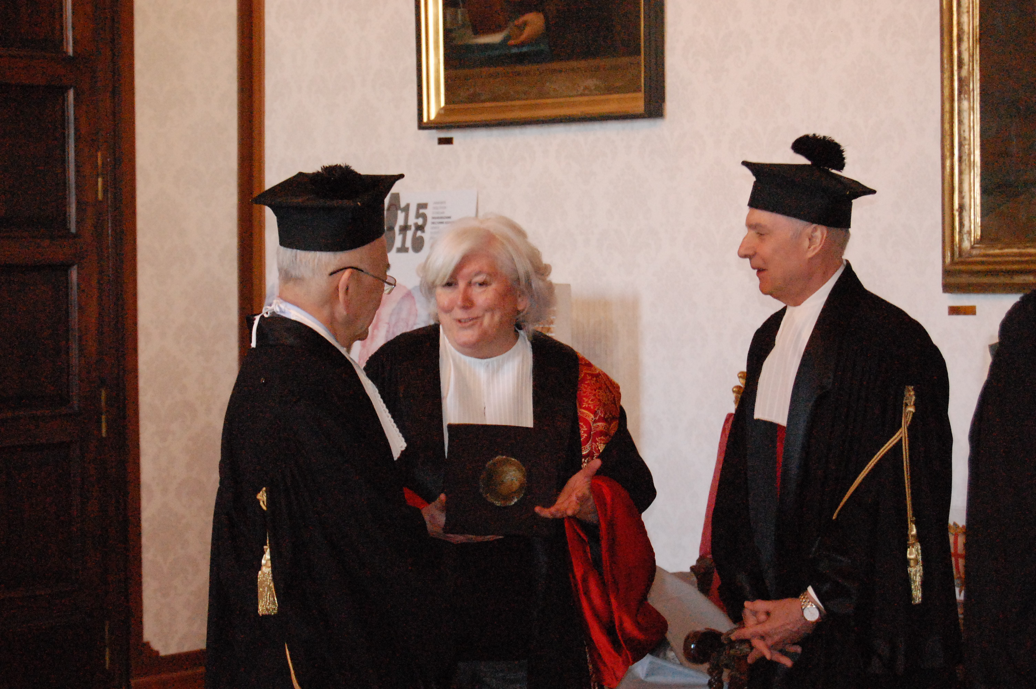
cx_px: 518
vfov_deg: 16.5
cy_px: 344
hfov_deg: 24.6
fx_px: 2372
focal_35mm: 82
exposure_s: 1/60
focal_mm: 55
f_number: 5.6
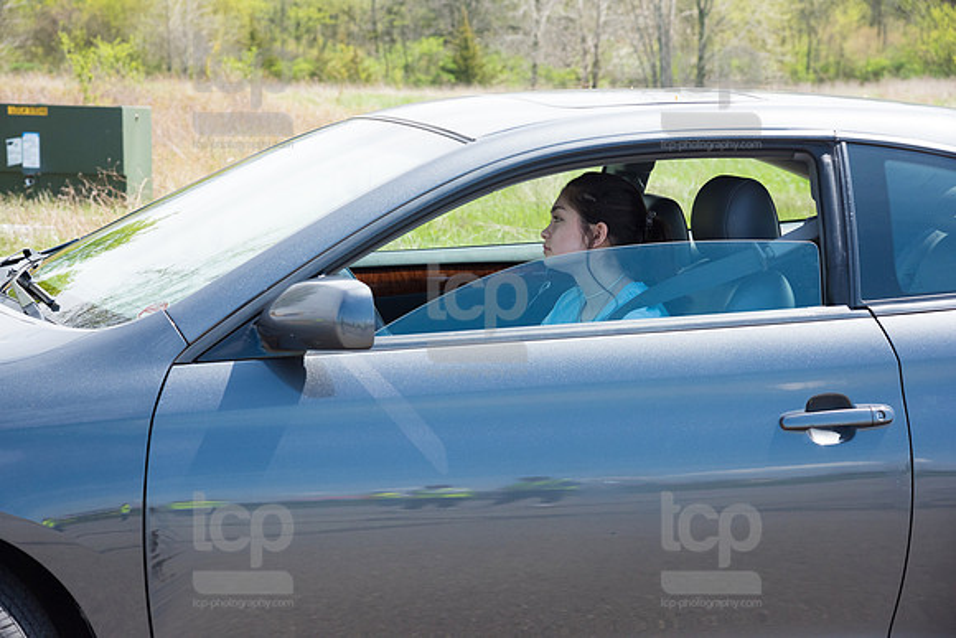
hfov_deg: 23.9
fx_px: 2258
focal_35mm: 85
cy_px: 319
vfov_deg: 16.1
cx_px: 478
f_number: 7.1
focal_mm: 85
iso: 1000
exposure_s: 1/800
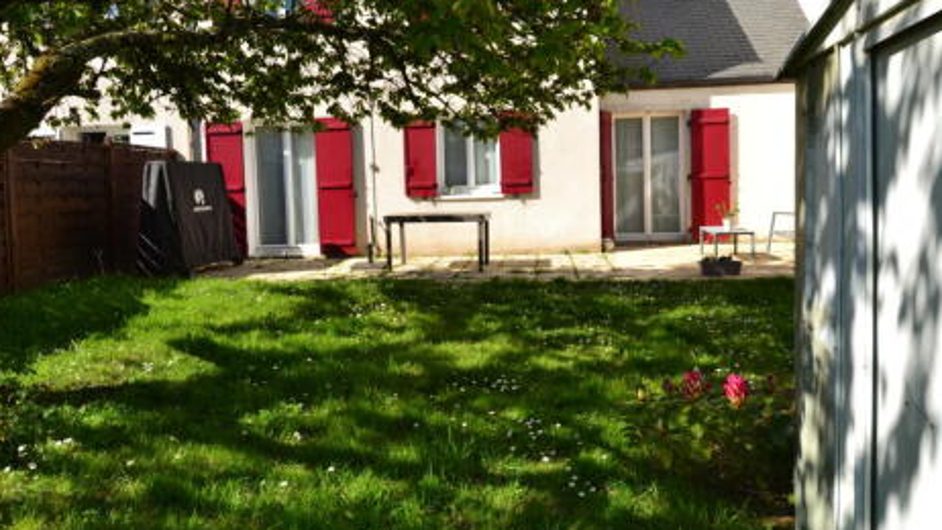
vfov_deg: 42.0
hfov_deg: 68.8
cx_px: 475
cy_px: 227
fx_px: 688
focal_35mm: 28
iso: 100
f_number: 8
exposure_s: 1/200
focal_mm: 17
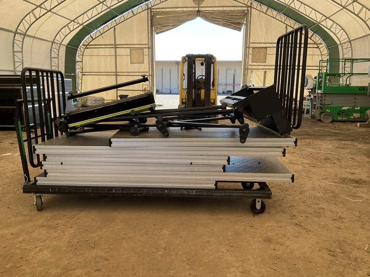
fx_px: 310
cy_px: 138
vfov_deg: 48.3
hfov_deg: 61.6
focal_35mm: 29
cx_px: 185
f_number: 1.8
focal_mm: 3
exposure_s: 1/215
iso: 20
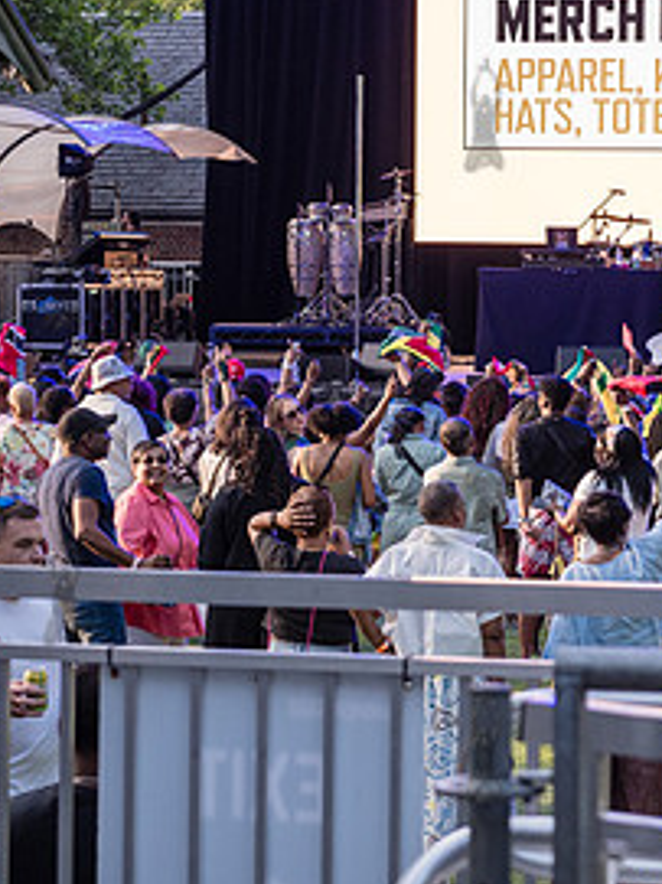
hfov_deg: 10.3
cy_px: 429
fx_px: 3675
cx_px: 483
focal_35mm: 144
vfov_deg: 13.7
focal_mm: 70
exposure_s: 1/500
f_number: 4.5
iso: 1000
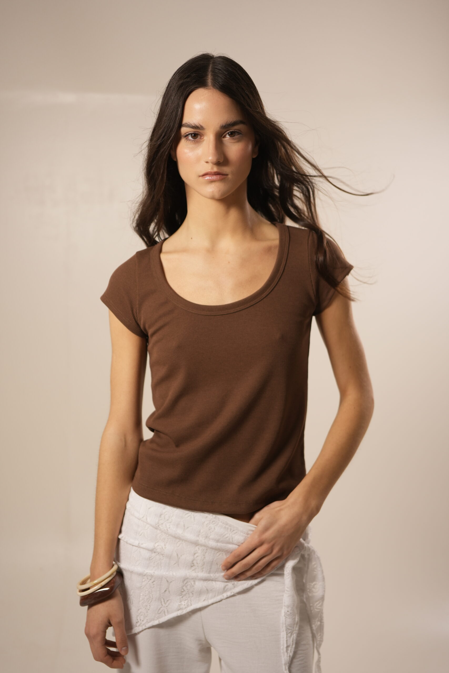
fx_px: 935
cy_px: 336
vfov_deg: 39.6
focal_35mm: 50
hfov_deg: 27.0
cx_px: 224
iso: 400
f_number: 2.8
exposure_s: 1/100
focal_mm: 50
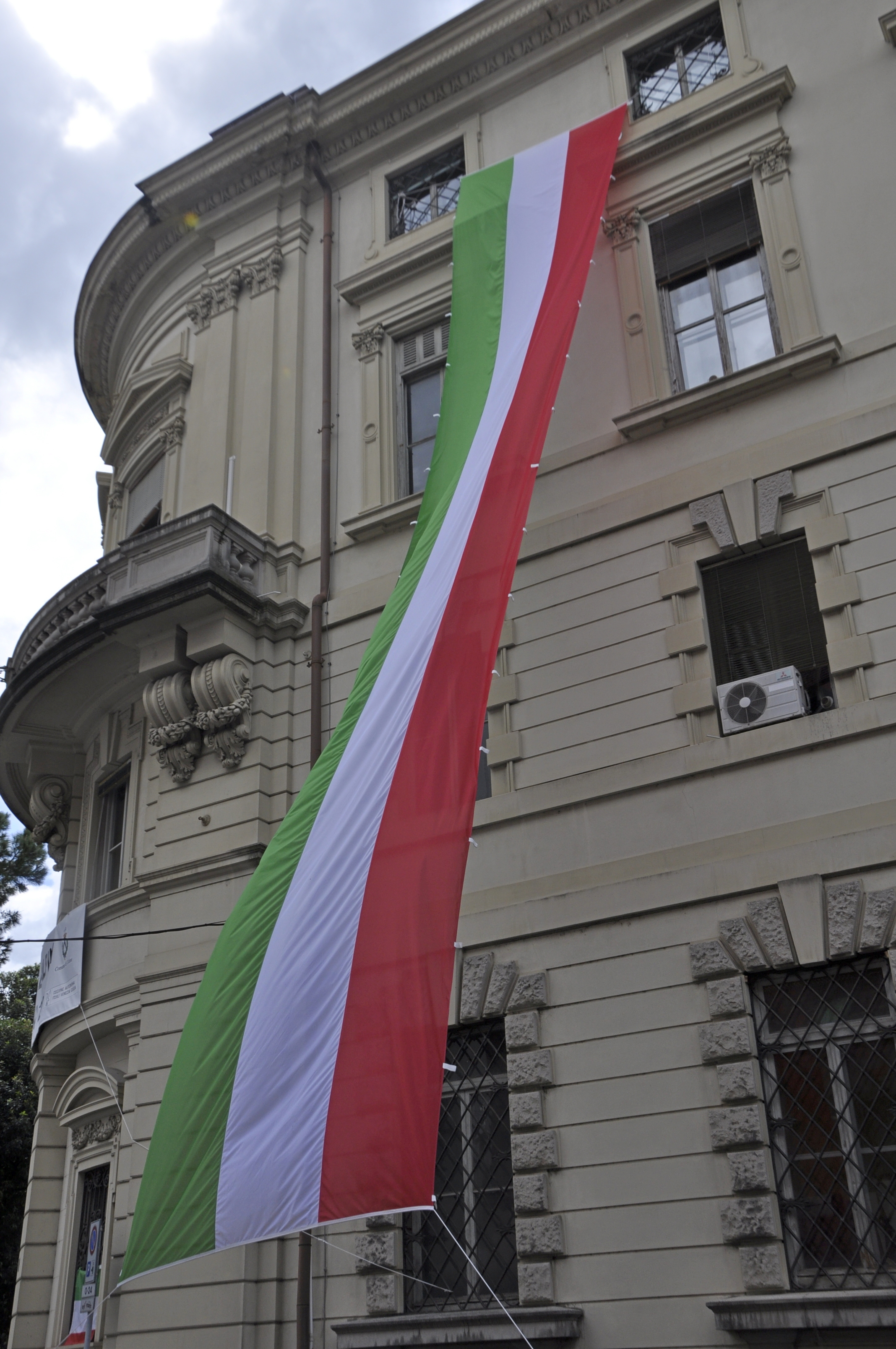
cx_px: 448
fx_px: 1404
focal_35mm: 38
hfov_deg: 35.4
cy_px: 674
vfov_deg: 51.3
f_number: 10
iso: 200
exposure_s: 1/400
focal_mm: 25
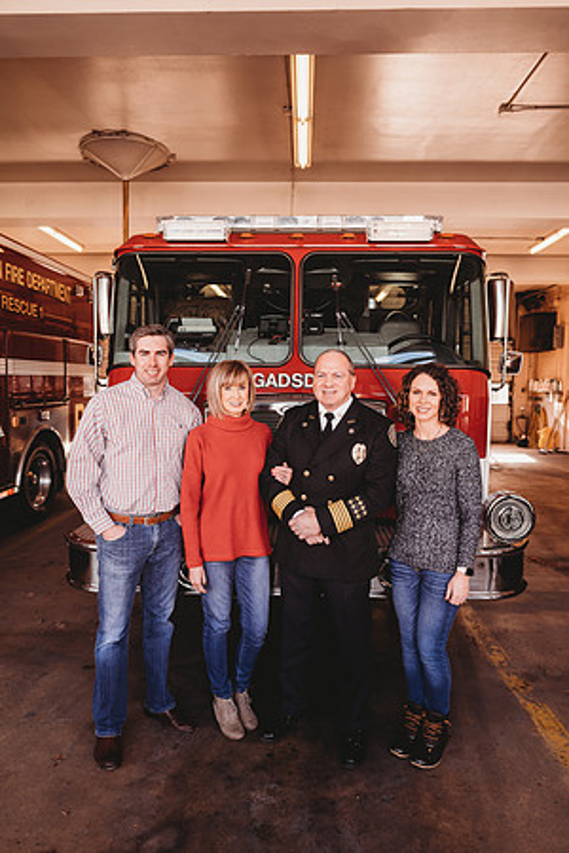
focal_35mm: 24
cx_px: 284
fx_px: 569
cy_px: 426
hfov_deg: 53.1
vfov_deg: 73.7
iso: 250
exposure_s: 1/250
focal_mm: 24
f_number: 3.2
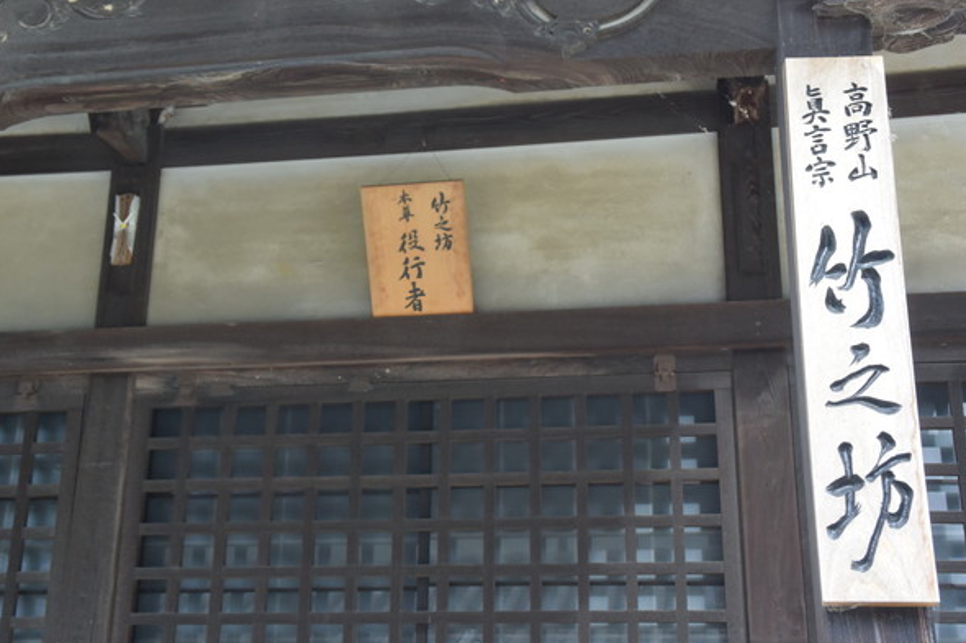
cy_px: 323
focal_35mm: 50
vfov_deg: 27.0
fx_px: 1341
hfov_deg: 39.6
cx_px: 452
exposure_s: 1/125
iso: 450
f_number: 4.5
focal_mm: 16.5
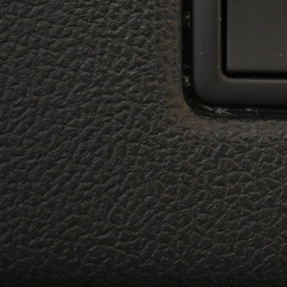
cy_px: -15
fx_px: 1304
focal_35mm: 139
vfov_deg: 12.4
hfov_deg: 12.0
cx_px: 418
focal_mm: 34
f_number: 5
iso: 4500
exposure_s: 1/50
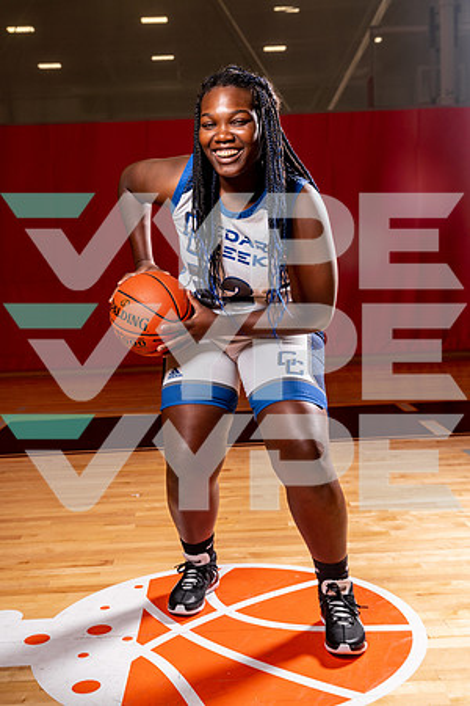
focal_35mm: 43
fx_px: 842
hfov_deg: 31.2
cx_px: 235
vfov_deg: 45.4
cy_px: 353
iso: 100
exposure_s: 1/125
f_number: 6.3
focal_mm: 43
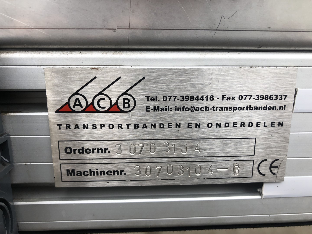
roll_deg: +1.0
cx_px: 156
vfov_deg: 49.7
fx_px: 252
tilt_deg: -13.9
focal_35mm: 28
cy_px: 117
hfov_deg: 63.4
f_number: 1.8
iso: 20
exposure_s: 1/209
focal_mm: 4
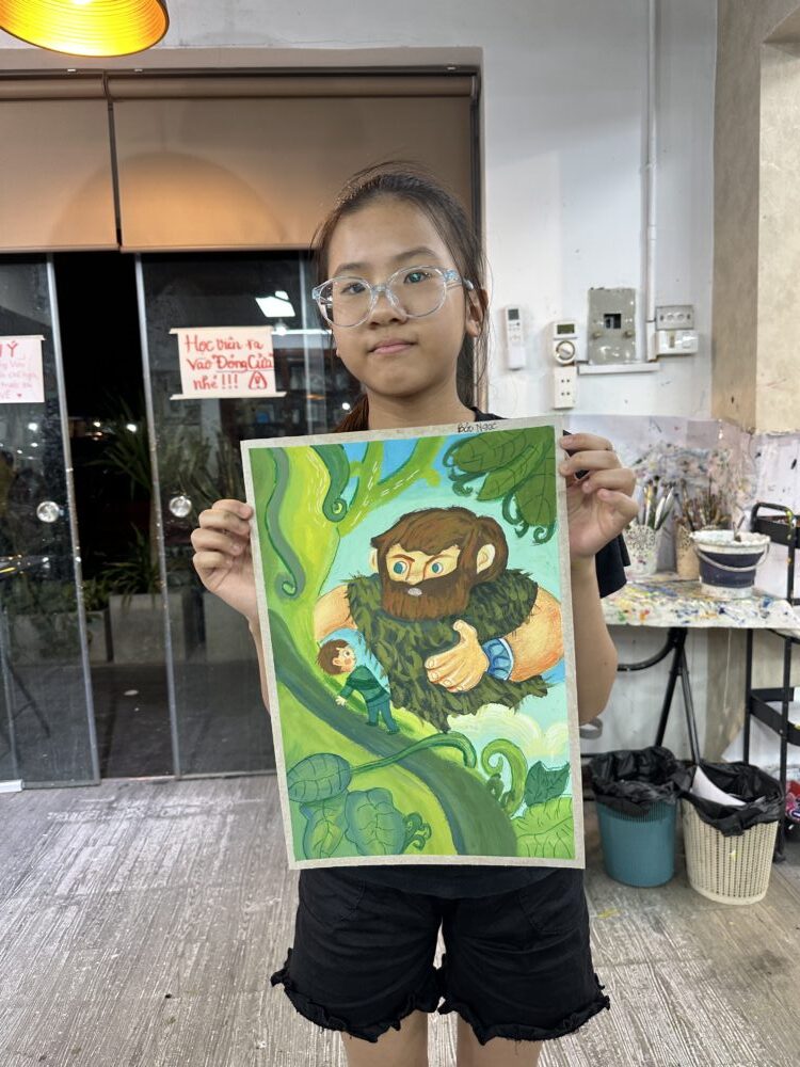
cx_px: 400
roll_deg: +1.3
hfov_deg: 56.8
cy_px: 534
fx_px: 740
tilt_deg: -6.5
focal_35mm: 24
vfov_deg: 71.6
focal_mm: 6.86
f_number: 1.78
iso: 160
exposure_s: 1/50
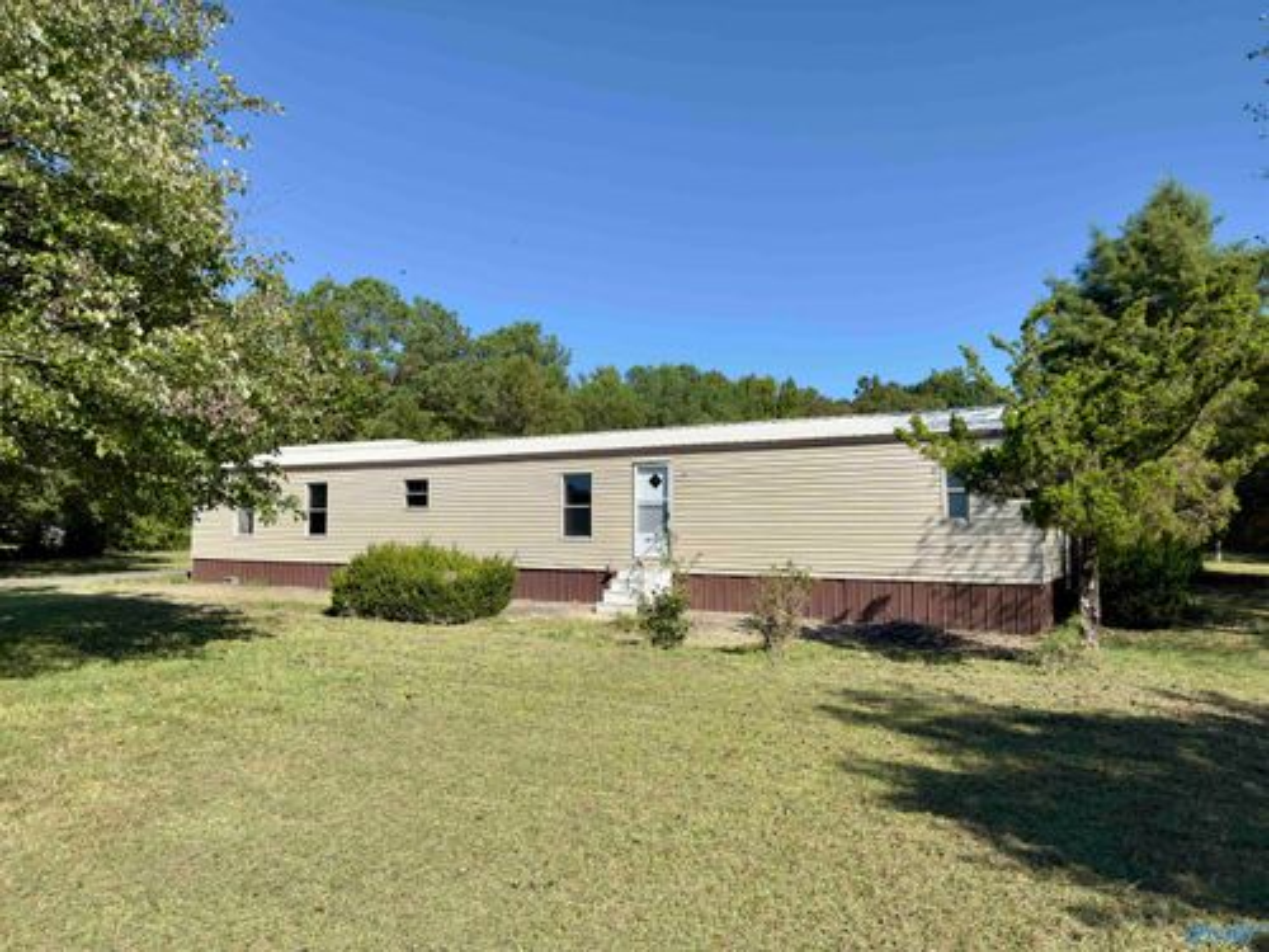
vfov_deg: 56.8
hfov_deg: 71.6
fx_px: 880
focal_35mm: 24
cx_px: 634
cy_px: 476
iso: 100
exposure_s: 1/5814
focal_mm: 6.76
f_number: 1.78
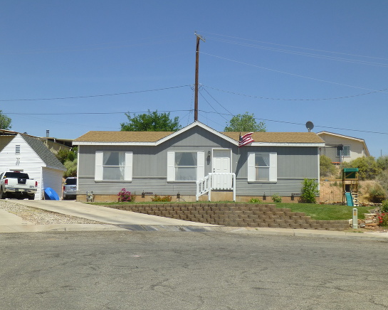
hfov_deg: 34.1
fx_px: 632
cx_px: 211
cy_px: 146
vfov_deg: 27.6
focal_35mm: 55
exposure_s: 1/1300
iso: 100
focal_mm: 8.6
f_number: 4
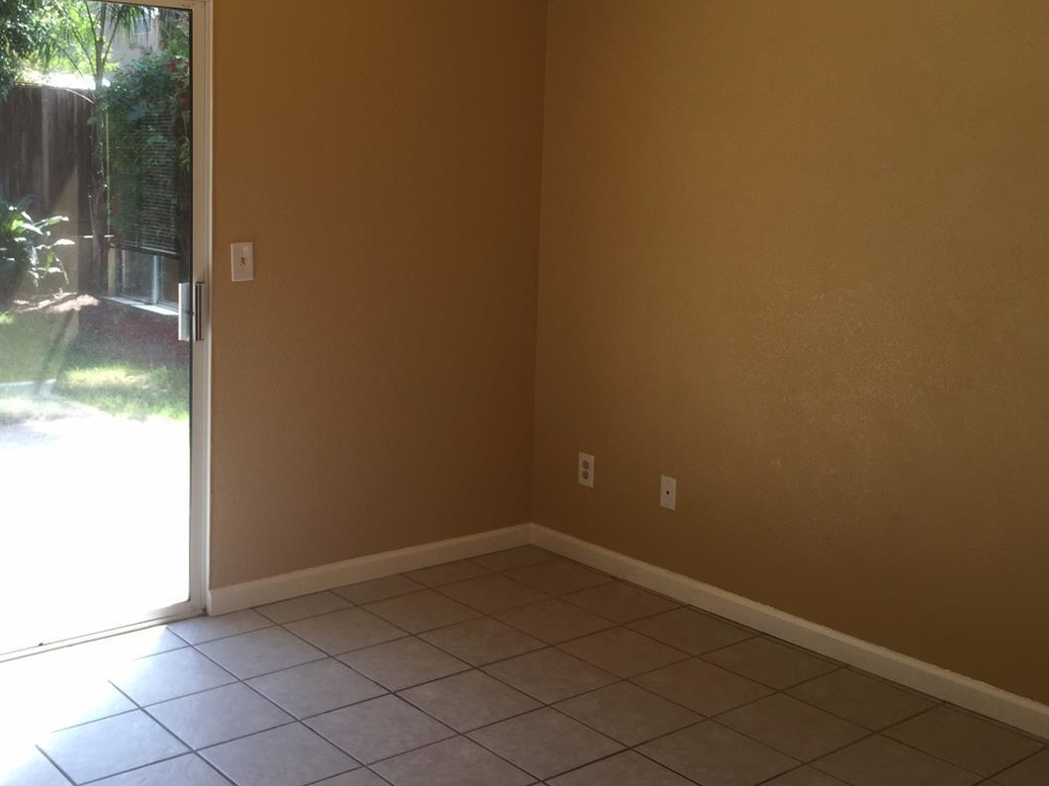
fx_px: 1242
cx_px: 418
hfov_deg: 45.5
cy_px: 314
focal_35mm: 41
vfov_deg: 35.0
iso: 32
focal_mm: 4.15
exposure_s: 1/130
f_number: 2.2
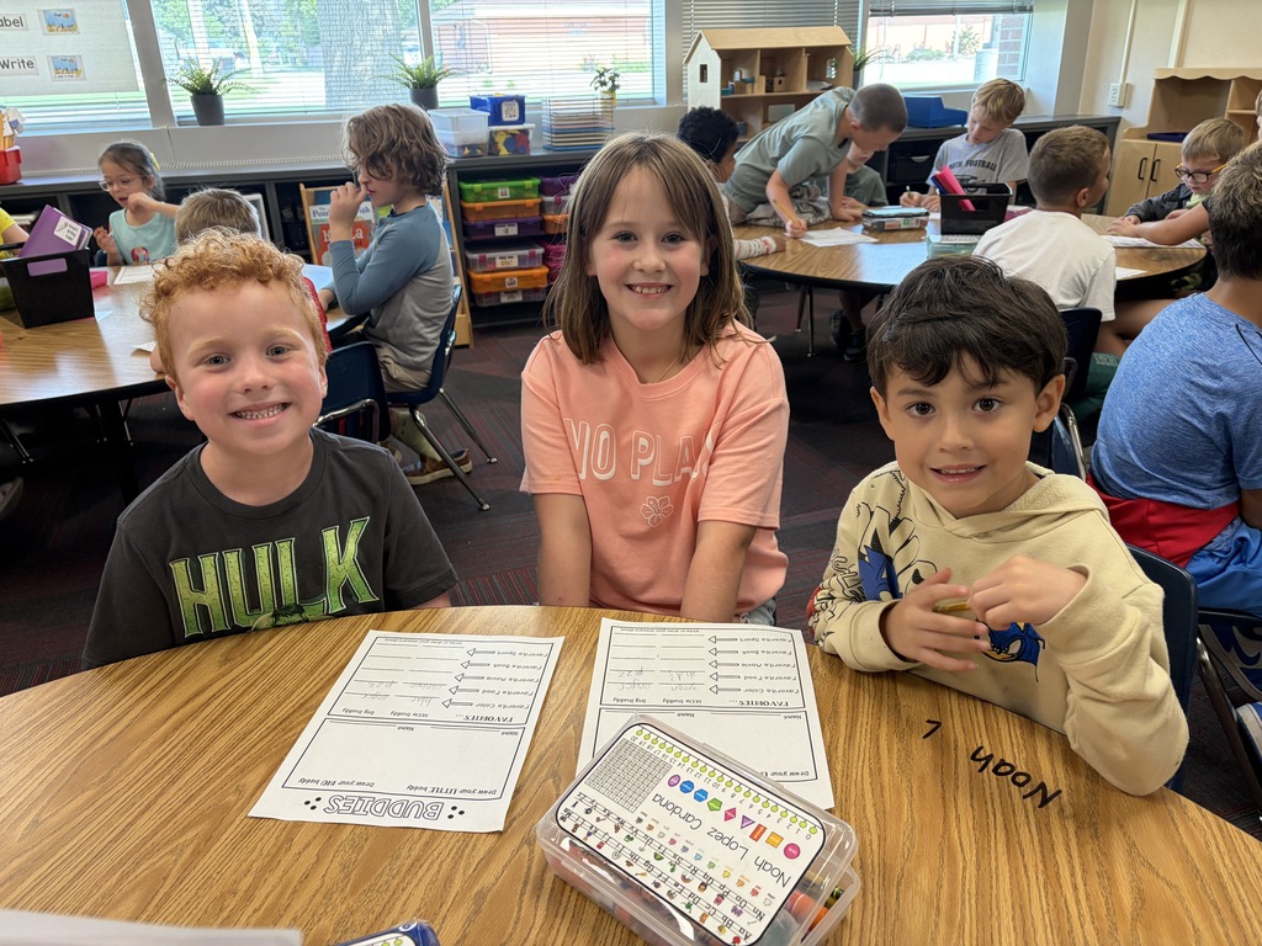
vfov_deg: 53.1
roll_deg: +2.3
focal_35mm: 26
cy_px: 473
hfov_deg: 67.3
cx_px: 631
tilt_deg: -23.4
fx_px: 948
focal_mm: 5.96
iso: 125
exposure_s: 1/75
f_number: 1.6
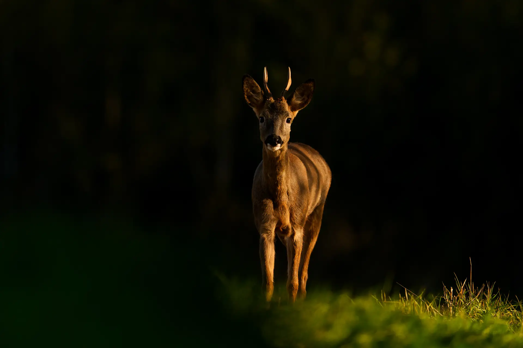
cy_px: 174
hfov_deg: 3.7
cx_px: 262
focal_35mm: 559
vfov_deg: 2.5
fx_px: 8120
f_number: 6.3
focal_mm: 559
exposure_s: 1/1250
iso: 400
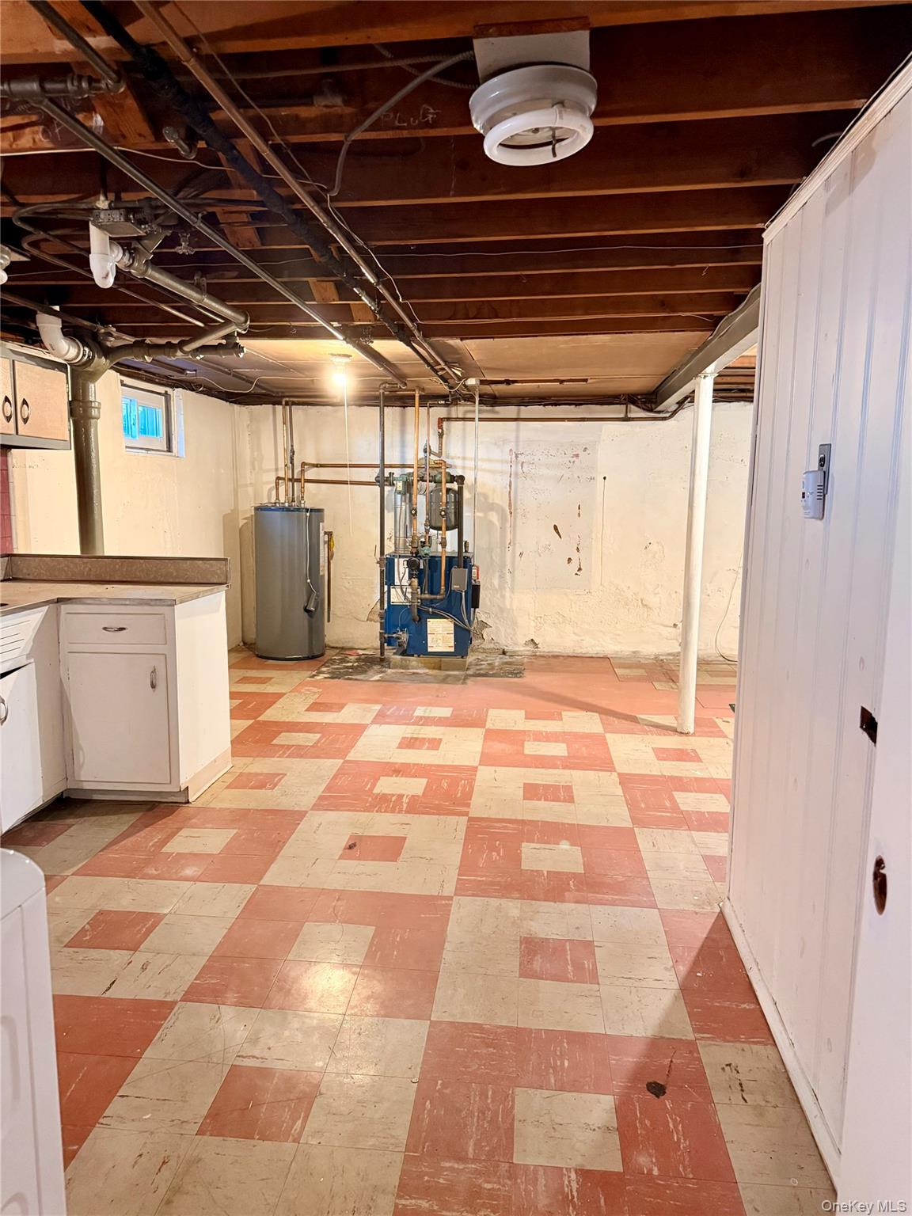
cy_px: 608
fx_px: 843
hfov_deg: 56.8
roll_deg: -0.6
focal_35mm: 24
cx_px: 456
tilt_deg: -7.0
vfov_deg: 71.6
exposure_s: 1/60
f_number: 1.78
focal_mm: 6.76
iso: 640
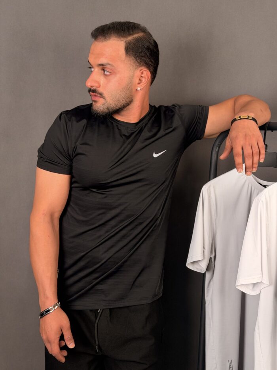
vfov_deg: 39.7
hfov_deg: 30.3
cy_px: 185
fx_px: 512
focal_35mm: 48
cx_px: 138
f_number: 1.78
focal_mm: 6.76
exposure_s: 1/100
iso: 50
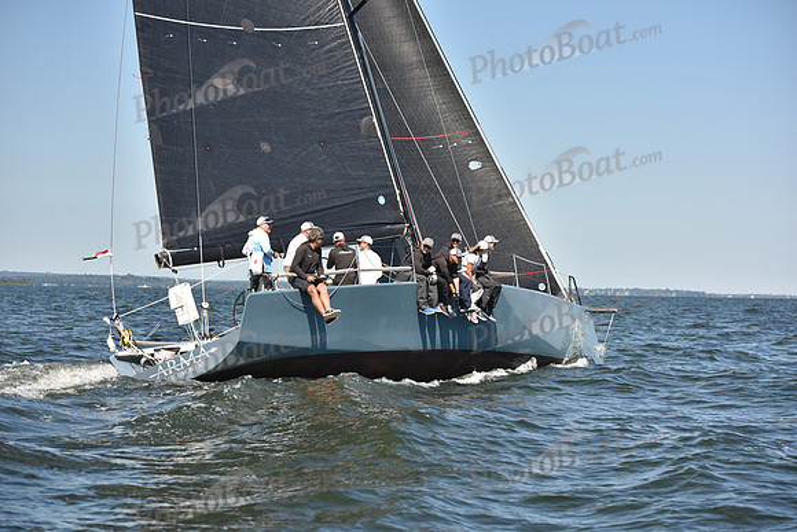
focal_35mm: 86
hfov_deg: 23.6
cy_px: 266
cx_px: 398
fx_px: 1904
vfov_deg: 15.9
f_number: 4.5
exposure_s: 1/800
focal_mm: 86
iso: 250
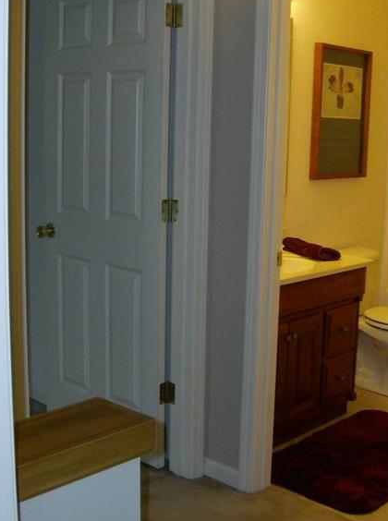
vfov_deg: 39.0
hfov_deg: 29.4
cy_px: 257
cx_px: 244
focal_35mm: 49
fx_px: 736
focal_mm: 6
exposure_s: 1/60
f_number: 2.8
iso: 200
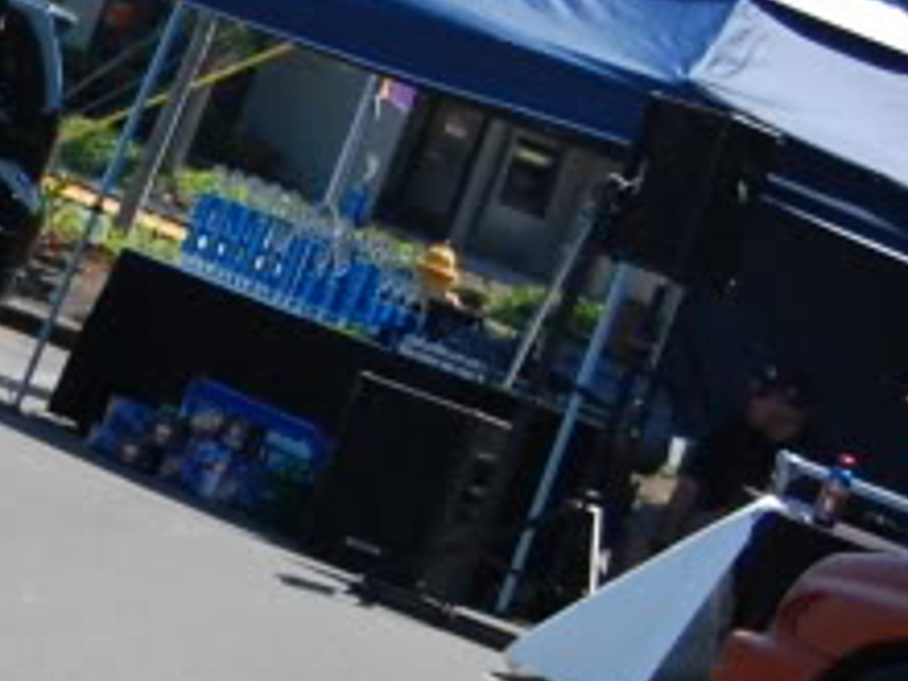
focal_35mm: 214
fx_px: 5613
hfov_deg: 9.1
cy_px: 256
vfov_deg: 6.9
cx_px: -151
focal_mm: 32
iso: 800
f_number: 4.5
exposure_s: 1/4000
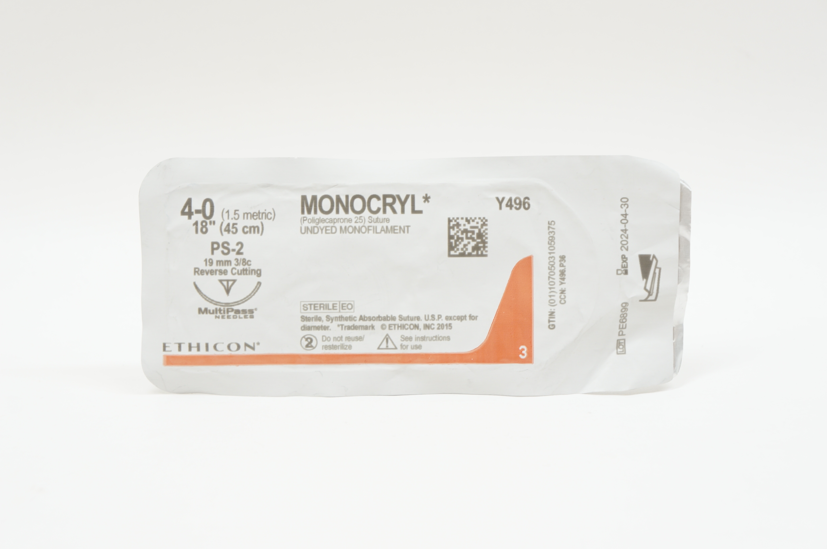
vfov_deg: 22.6
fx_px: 1377
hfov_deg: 33.4
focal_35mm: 60
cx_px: 414
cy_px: 274
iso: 400
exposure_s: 1/40
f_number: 6.3
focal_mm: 40
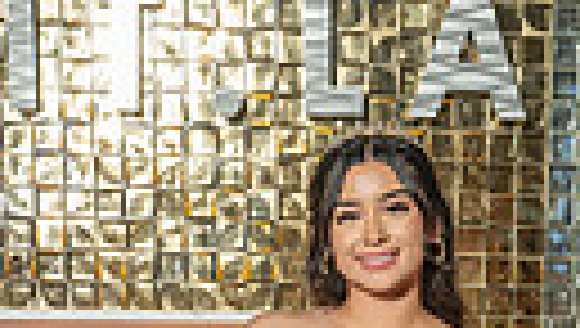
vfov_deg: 8.4
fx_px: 2033
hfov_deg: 16.2
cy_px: 800
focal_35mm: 132
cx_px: 391
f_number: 5.6
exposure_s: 1/125
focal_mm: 24
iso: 640
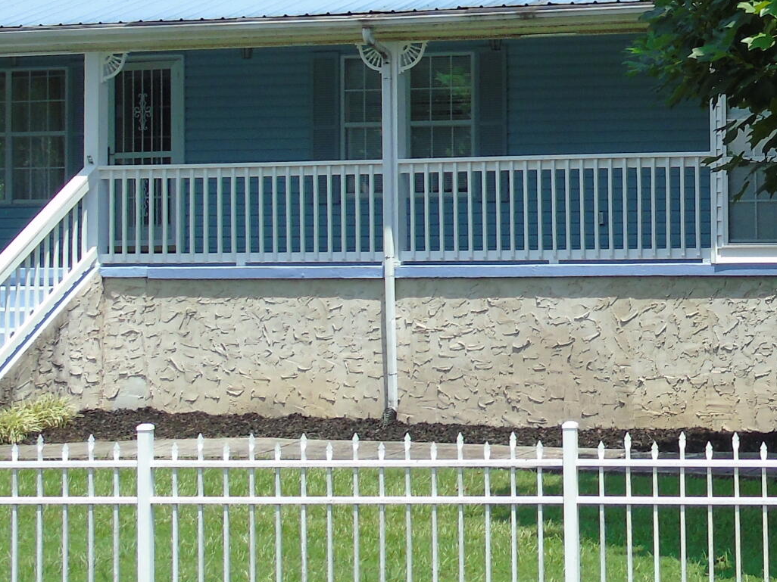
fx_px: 2626
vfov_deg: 12.5
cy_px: -41
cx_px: 783
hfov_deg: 16.5
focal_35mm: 117
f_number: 3.9
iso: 80
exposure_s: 1/400
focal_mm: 7.1
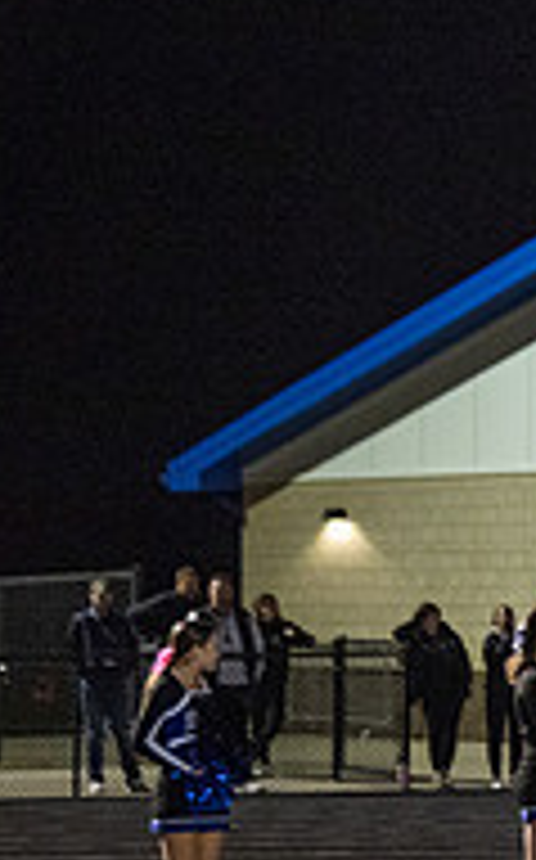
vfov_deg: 9.7
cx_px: 1297
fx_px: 5083
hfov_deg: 5.8
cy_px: 660
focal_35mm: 217
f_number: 2.8
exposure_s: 1/1000
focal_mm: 70
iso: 4000
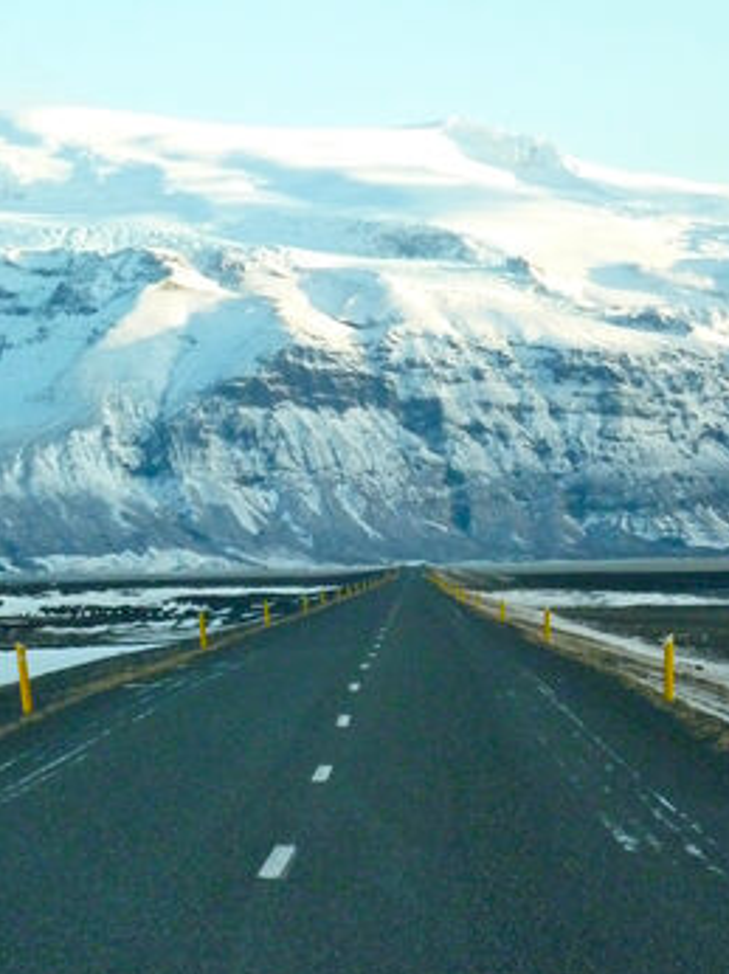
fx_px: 4836
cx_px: 296
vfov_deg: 11.5
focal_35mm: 172
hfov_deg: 8.6
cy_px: 480
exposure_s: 1/500
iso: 500
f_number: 4.4
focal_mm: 19.5
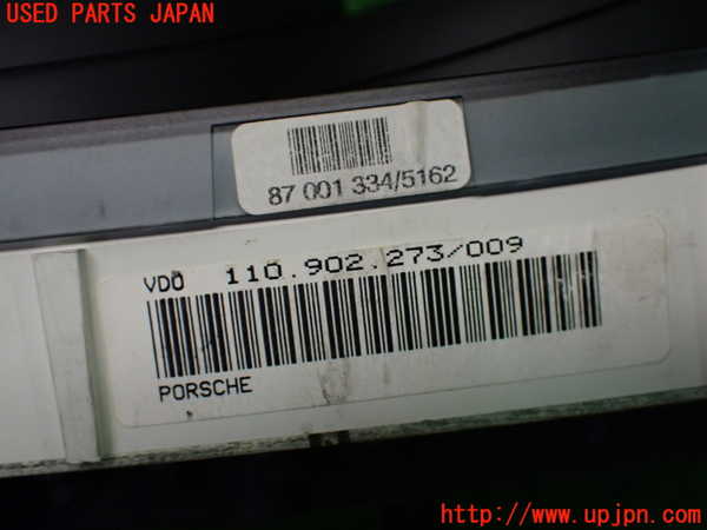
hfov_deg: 42.9
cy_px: 265
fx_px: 899
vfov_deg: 32.9
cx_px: 354
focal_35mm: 44
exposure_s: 1/160
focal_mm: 7.84
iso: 500
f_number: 2.9
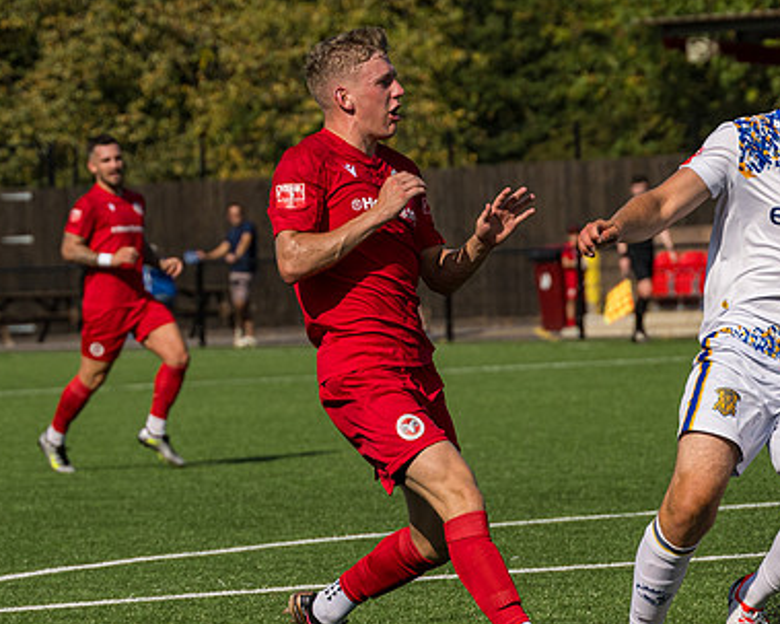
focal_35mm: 311
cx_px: 561
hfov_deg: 6.2
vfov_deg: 5.0
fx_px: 7178
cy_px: 344
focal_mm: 115
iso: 200
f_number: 4.5
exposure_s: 1/4000
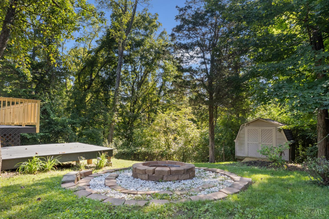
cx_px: 164
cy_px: 110
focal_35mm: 22
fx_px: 201
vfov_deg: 57.2
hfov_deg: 78.6
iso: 100
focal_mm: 8.38
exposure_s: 1/200
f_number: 2.8
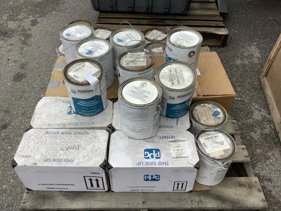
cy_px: 106
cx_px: 140
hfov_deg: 58.3
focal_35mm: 31
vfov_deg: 45.5
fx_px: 252
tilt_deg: -46.4
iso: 25
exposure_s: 1/228
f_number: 2.4
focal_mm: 3.3
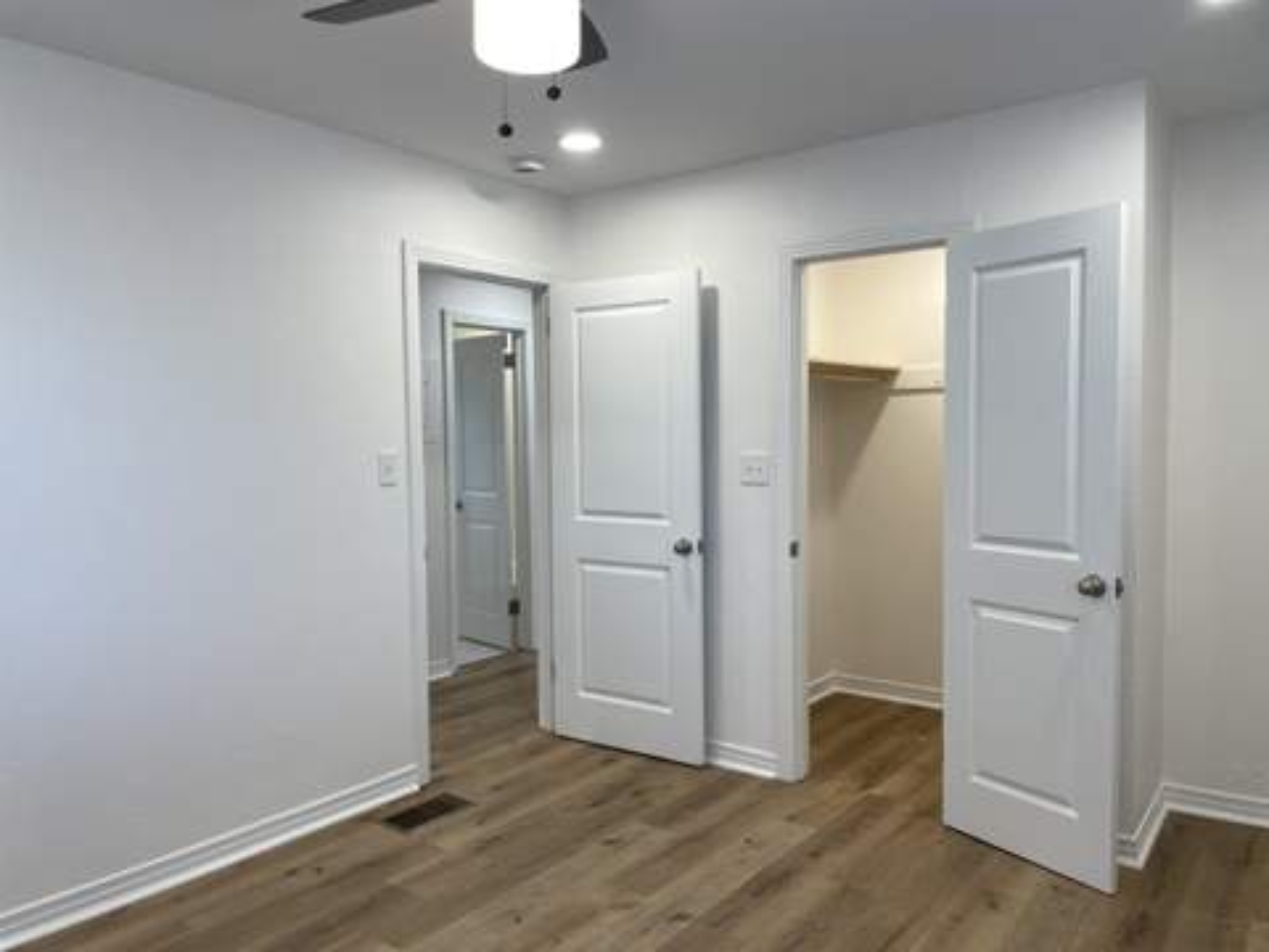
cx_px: 634
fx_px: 953
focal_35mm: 26
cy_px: 476
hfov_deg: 67.3
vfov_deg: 53.1
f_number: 1.6
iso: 80
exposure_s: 1/120
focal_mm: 4.2
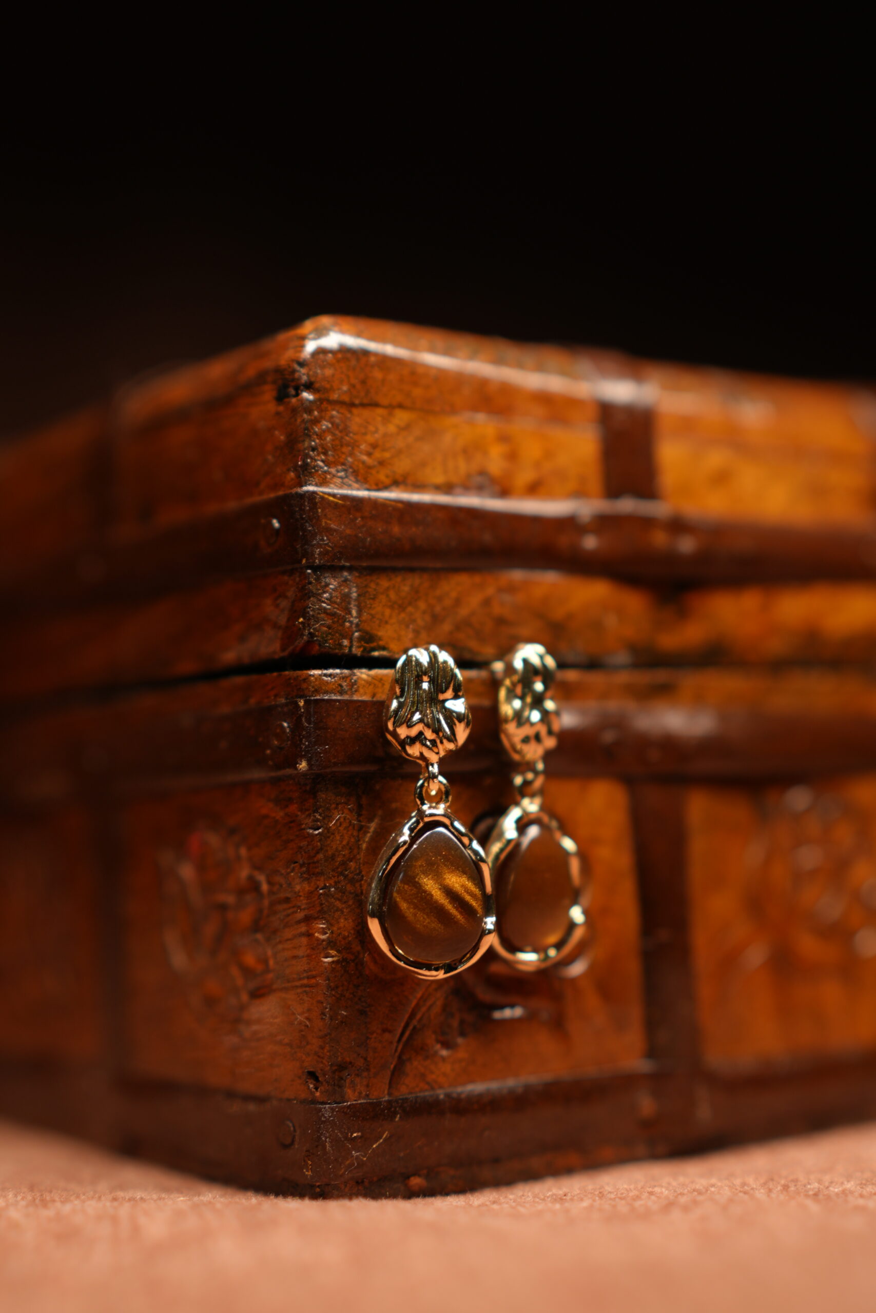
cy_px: 656
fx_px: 1898
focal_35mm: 52
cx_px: 438
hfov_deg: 26.0
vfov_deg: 38.2
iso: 100
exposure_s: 1/160
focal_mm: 35
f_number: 2
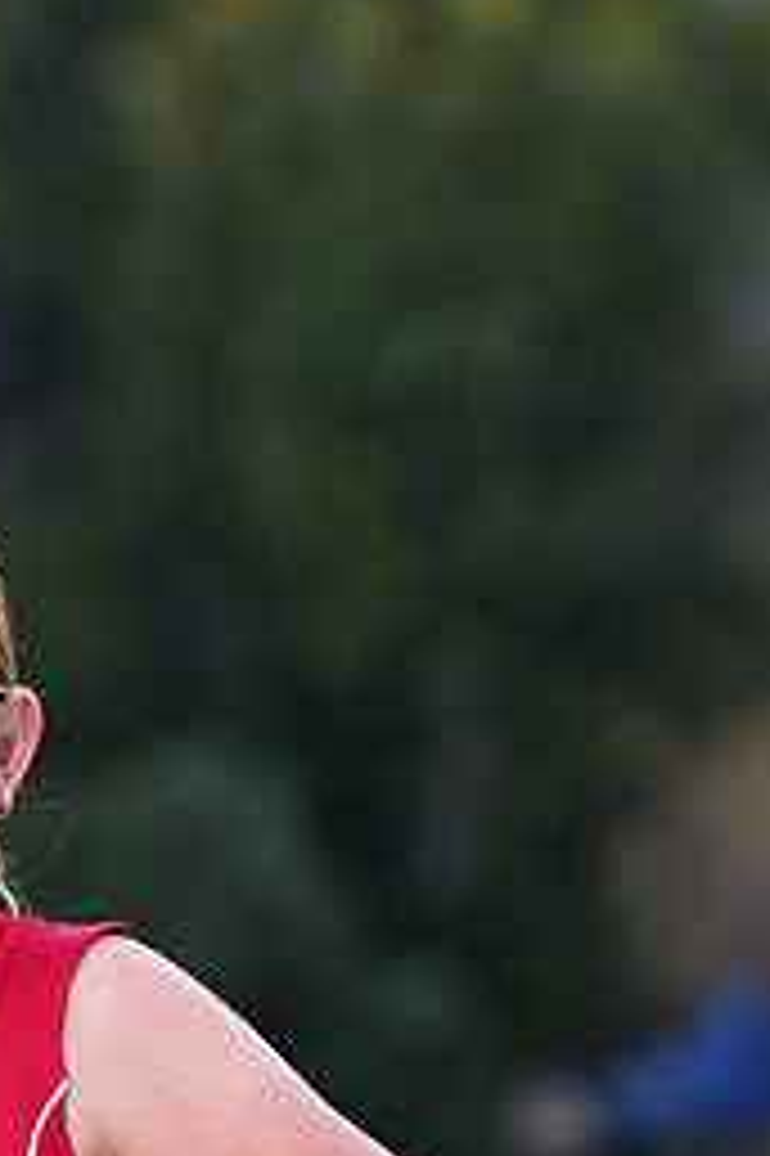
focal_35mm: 395
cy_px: 1255
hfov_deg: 3.5
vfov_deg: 5.2
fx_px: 12689
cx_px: -56
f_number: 4.5
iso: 400
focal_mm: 175
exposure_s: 1/250
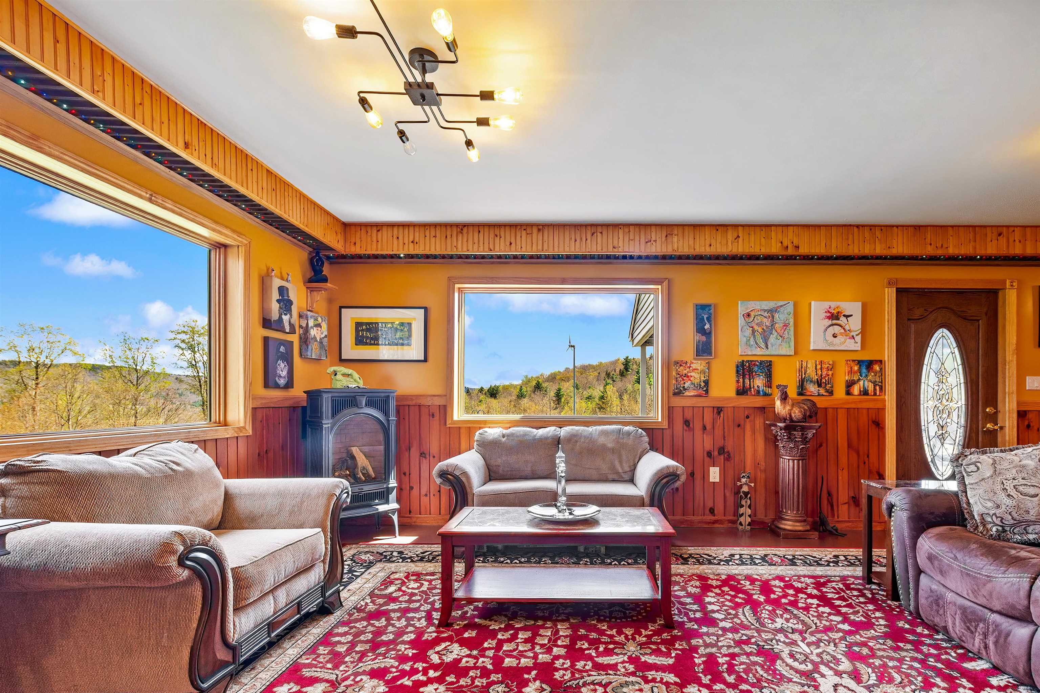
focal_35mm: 15
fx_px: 433
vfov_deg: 77.3
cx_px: 520
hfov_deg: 100.4
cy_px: 346
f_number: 9
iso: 400
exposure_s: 1/10
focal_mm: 10
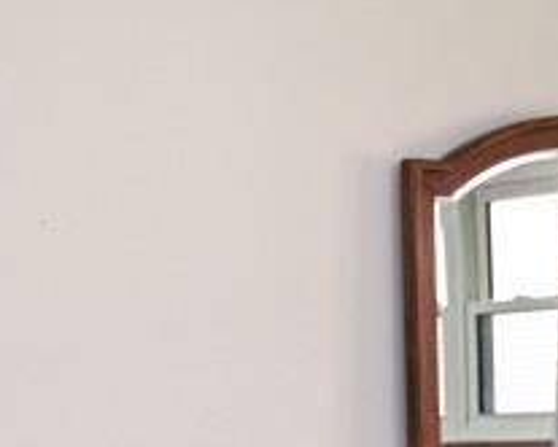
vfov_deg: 16.2
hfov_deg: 17.4
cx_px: 917
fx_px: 1570
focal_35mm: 95
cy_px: 310
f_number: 4
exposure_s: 1/60
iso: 450
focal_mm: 14
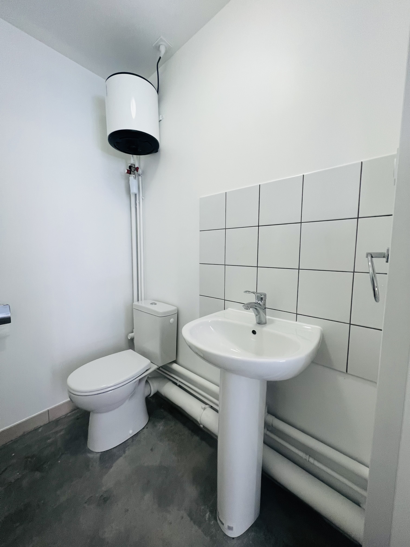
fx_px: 205
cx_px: 205
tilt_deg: -6.0
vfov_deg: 106.2
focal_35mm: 13
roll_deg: -1.2
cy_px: 274
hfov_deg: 89.9
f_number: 1.8
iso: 100
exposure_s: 1/100
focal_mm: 1.57
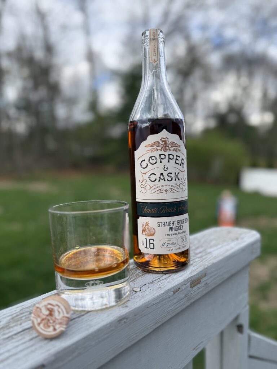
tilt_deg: -5.5
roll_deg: +1.7
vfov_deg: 71.6
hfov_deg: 56.8
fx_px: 256
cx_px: 138
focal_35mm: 24
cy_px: 184
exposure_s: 1/1464
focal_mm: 6.76
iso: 100
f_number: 1.78
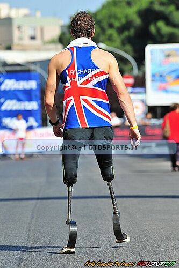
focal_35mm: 330
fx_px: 2463
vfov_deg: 6.2
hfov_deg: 4.2
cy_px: 134
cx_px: 90
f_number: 9
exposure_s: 1/400
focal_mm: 330
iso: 200
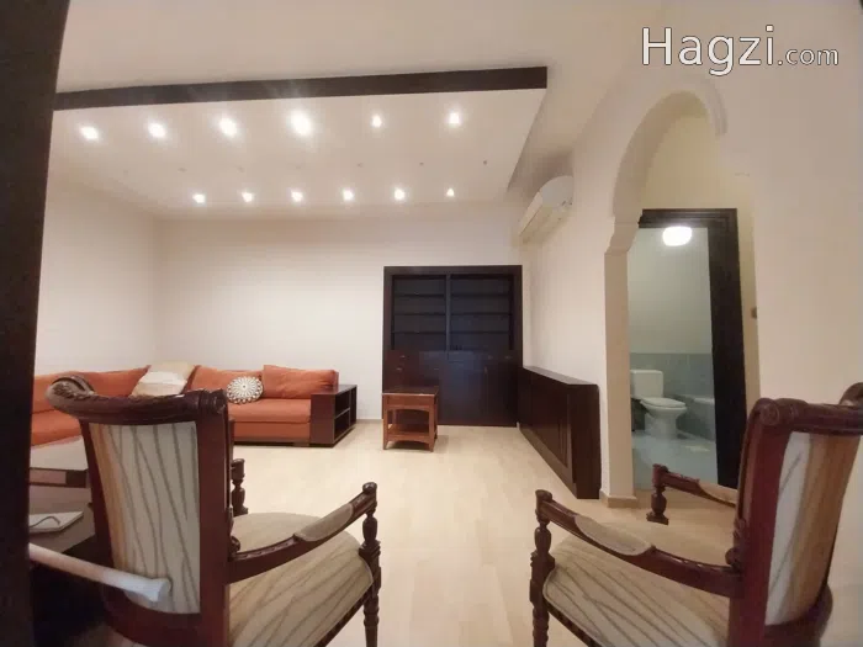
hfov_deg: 106.2
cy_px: 324
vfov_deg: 89.9
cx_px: 432
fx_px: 324
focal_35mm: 13
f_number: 2.2
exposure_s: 1/33
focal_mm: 1.3
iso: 250
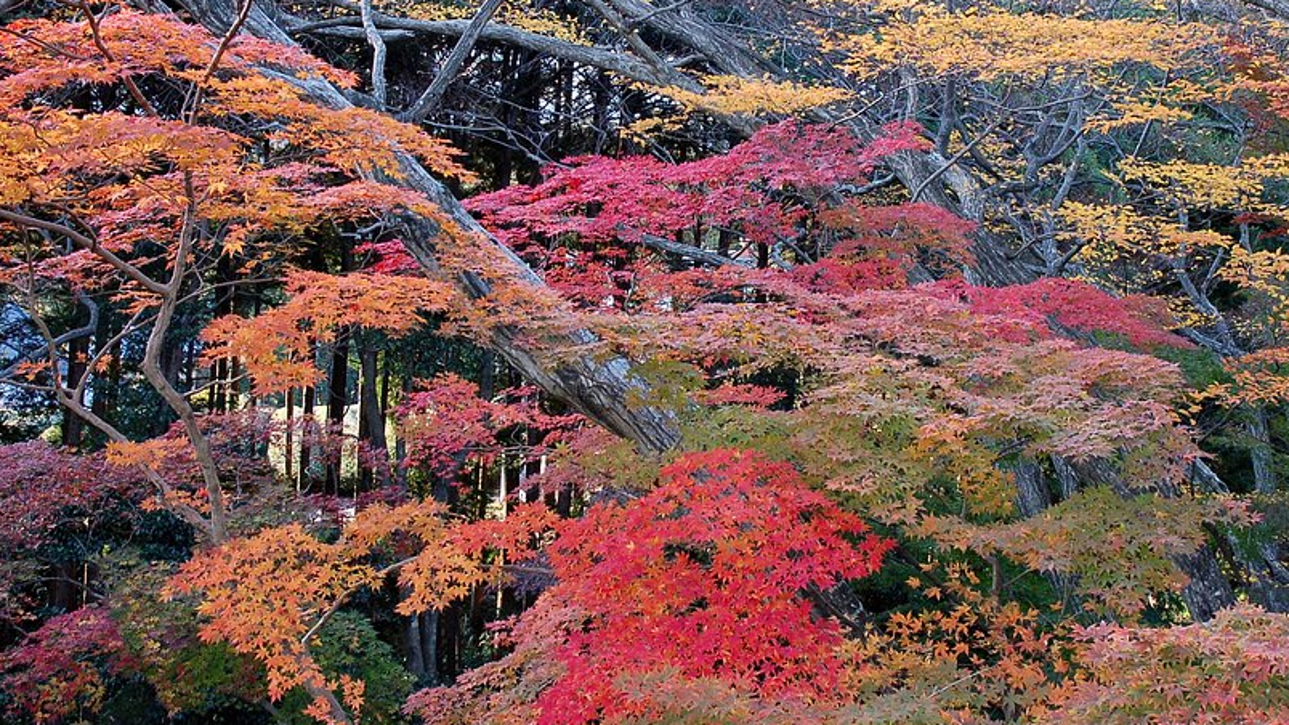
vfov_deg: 24.9
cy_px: 310
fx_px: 1640
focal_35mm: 48
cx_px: 683
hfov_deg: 42.9
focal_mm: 24
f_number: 7.1
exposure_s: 1/30
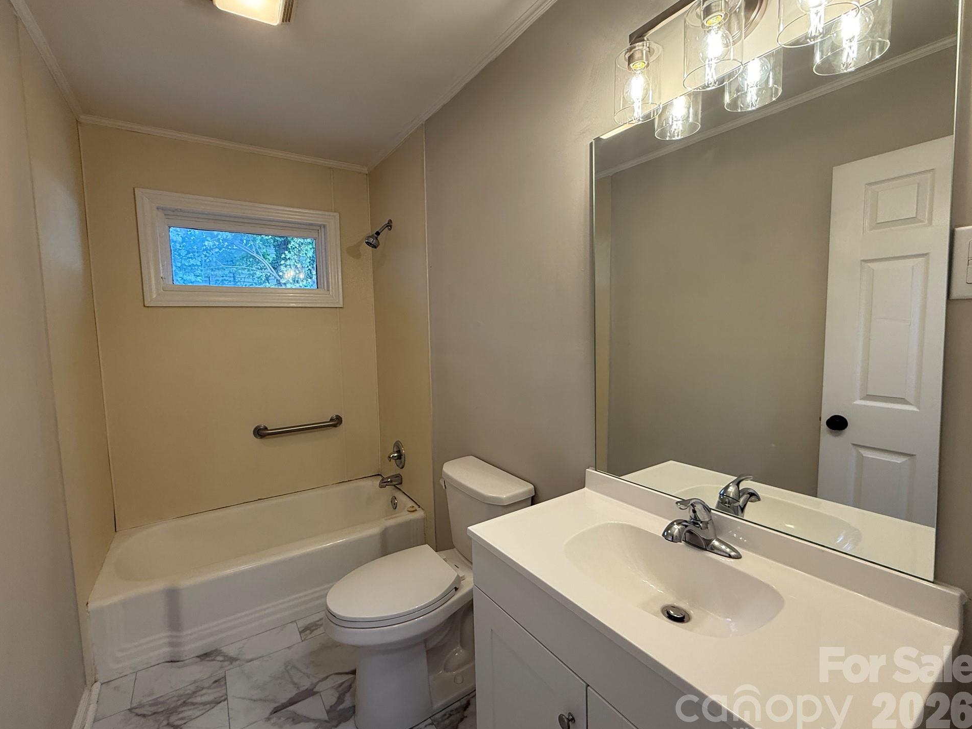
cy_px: 356
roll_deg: +1.2
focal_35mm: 15
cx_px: 461
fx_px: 421
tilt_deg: -3.0
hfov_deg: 98.1
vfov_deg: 81.8
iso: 160
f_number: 2.2
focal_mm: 2.22
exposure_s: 1/120
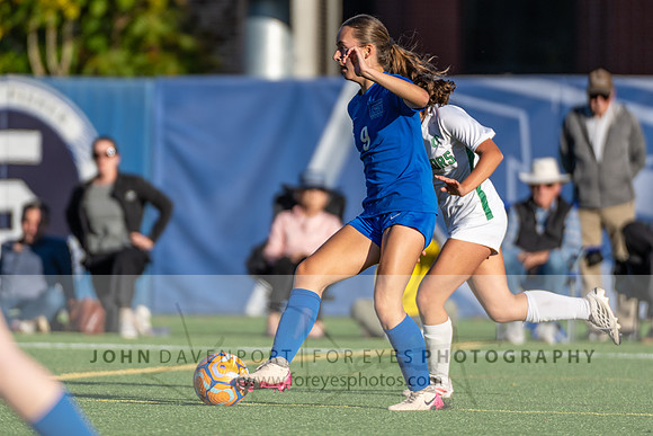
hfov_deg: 3.2
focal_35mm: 647
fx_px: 11734
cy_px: 163
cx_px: 327
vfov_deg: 2.1
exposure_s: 1/1000
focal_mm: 400
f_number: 4
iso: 160
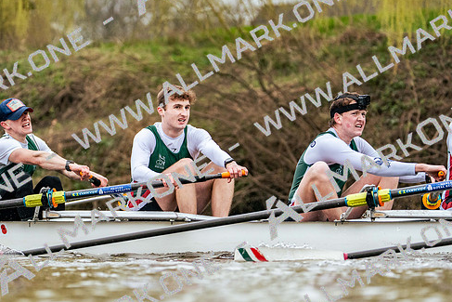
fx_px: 4144
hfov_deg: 6.2
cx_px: 187
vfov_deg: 4.2
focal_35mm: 330
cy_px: 152
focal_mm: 277
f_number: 6.3
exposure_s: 1/2000
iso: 4000
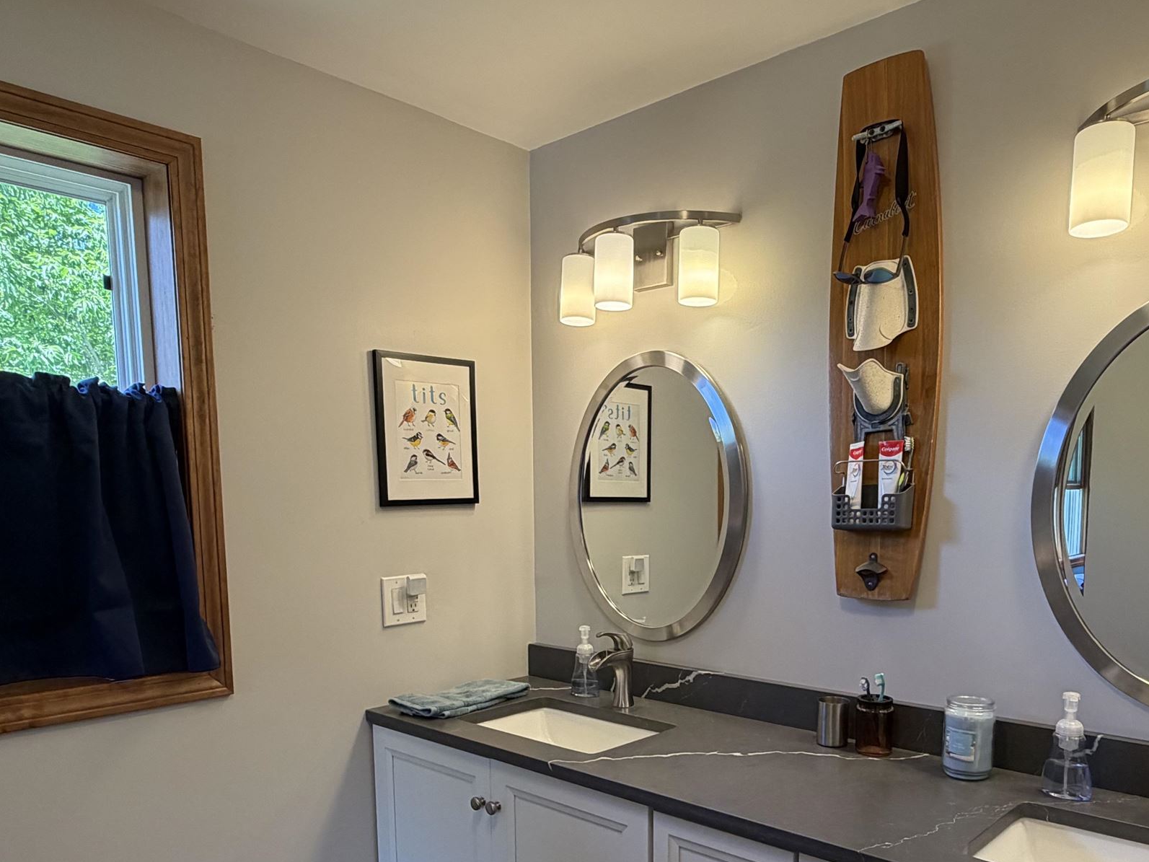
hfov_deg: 65.2
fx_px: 896
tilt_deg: -7.3
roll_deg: +0.4
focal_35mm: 27
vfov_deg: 49.9
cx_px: 634
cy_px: 610
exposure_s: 1/120
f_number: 2.2
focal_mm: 2.22
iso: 160
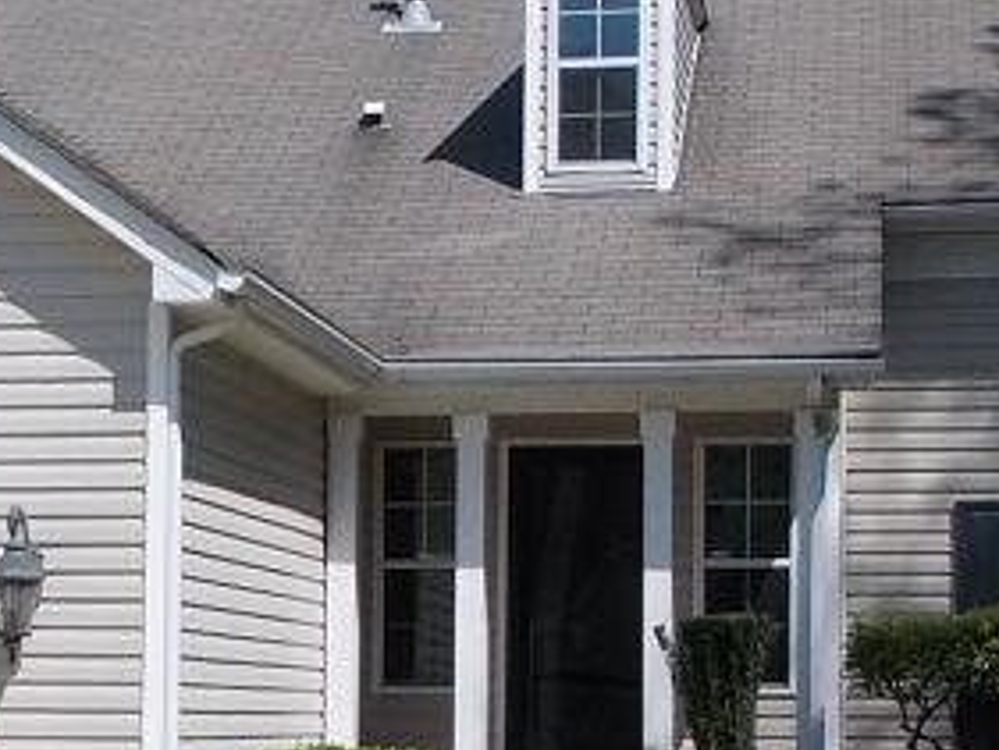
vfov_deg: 14.4
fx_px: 2945
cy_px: 618
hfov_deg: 19.2
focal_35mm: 102
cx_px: 292
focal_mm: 4
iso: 80
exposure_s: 1/400
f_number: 5.4
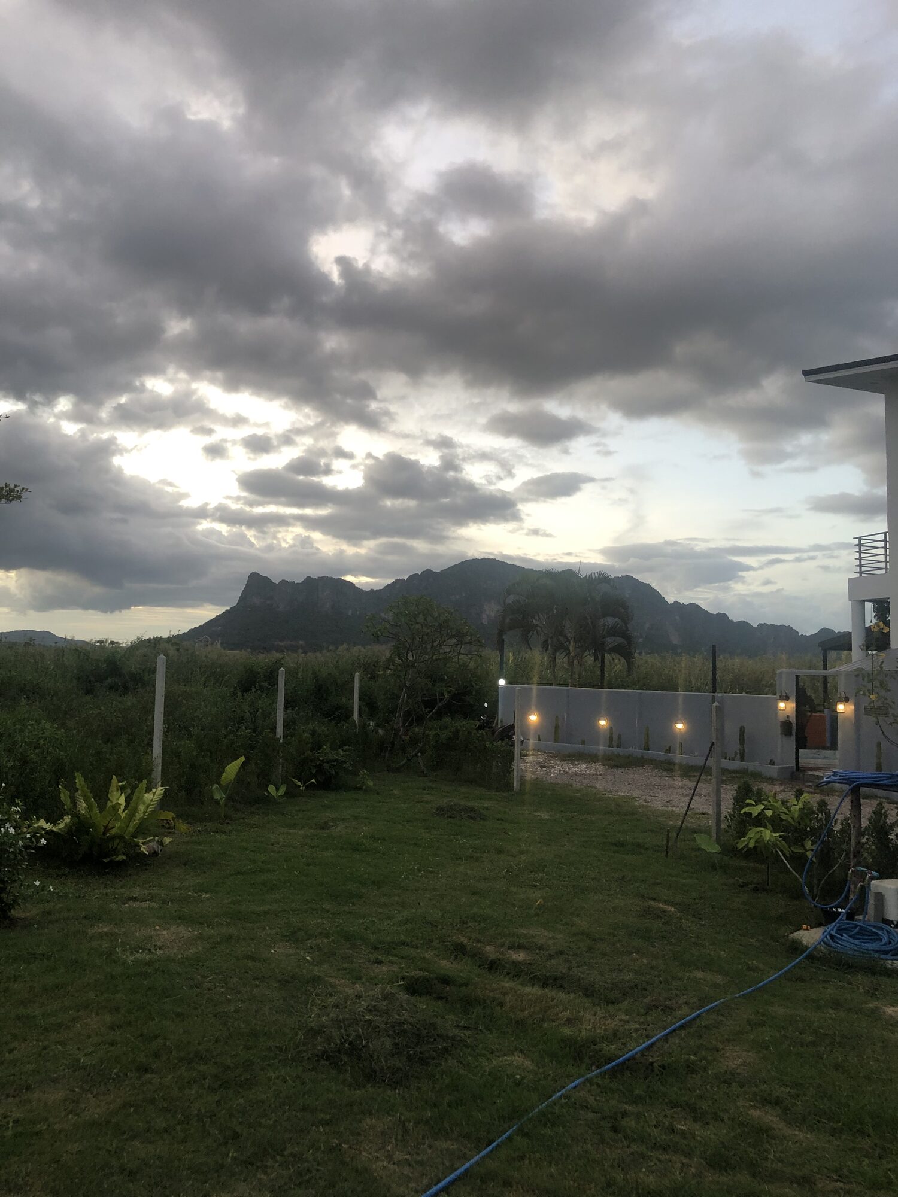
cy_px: 598
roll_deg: -1.7
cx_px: 449
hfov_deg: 49.7
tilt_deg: +2.4
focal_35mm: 28
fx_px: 968
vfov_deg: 63.4
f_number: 1.8
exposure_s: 1/30
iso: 25
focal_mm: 3.99
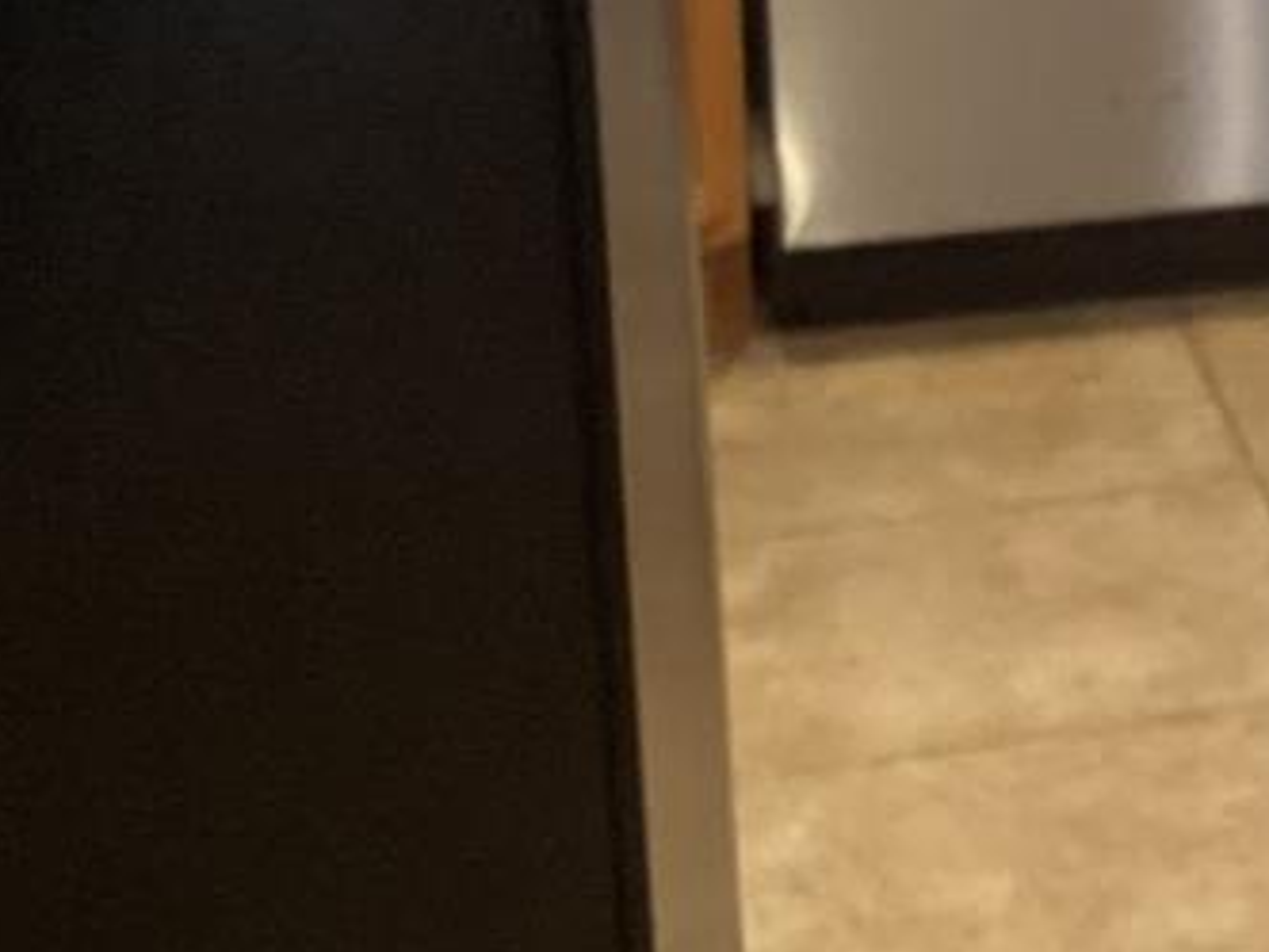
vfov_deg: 10.3
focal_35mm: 140
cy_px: -438
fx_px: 5132
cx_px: 2225
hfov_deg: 12.9
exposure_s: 1/40
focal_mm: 3.3
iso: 320
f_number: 2.4
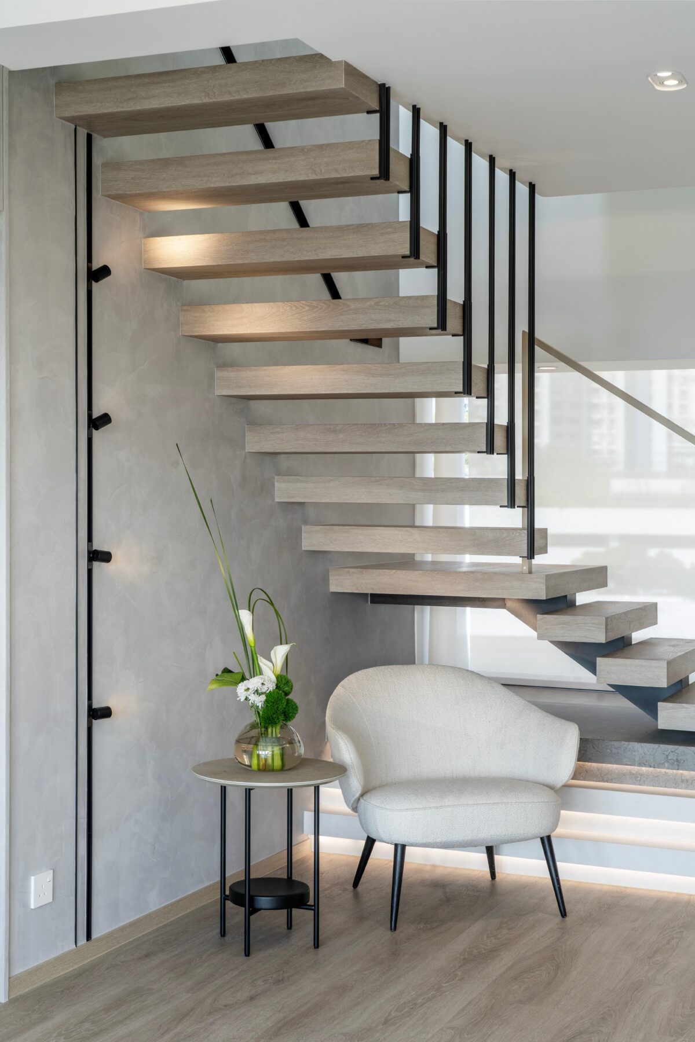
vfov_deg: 40.3
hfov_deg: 27.5
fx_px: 1419
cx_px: 348
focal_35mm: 49
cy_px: 521
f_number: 11
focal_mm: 49
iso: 200
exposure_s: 1/20
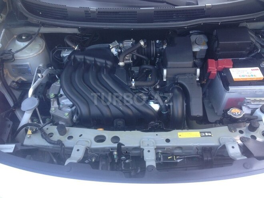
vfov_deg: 42.9
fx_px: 252
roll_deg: +0.3
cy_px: 99
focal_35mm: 33
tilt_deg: -44.8
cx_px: 132
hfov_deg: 55.4
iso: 50
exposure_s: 1/60
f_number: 2.4
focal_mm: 4.12
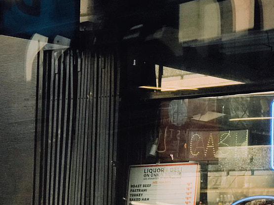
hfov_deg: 11.8
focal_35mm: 165
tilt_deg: +3.5
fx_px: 1306
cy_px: 201
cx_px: 309
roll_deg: -0.5
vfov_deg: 8.9
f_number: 2.8
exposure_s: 1/60
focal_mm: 6.6
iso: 80
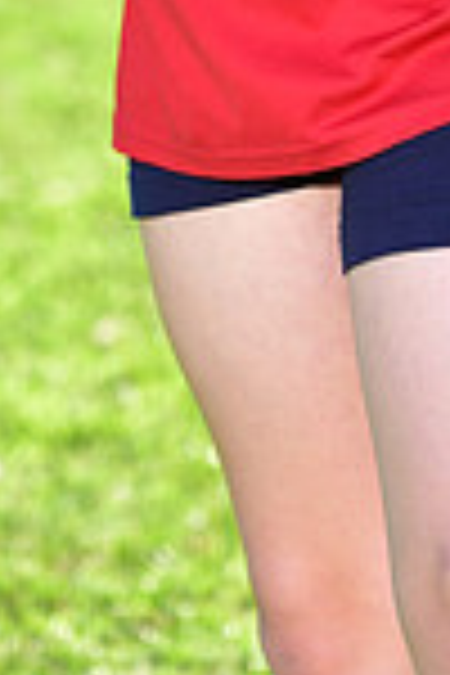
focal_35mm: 522
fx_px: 9787
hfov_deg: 2.6
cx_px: 254
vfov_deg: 3.9
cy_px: -500
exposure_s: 1/200
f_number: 5.6
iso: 80
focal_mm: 135
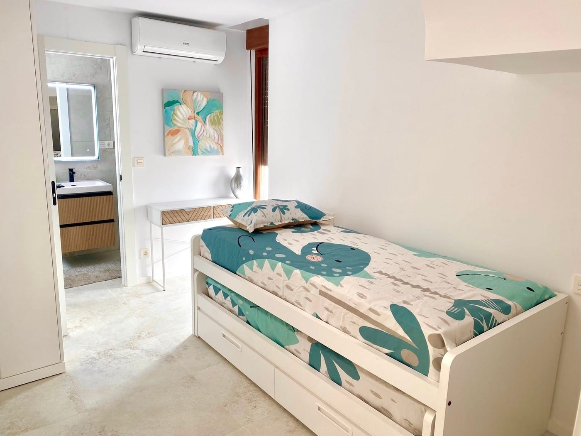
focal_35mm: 26
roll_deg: -1.4
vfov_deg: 53.1
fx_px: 436
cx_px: 290
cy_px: 218
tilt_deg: -10.6
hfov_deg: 67.3
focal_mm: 4.25
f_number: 1.8
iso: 50
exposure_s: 1/100
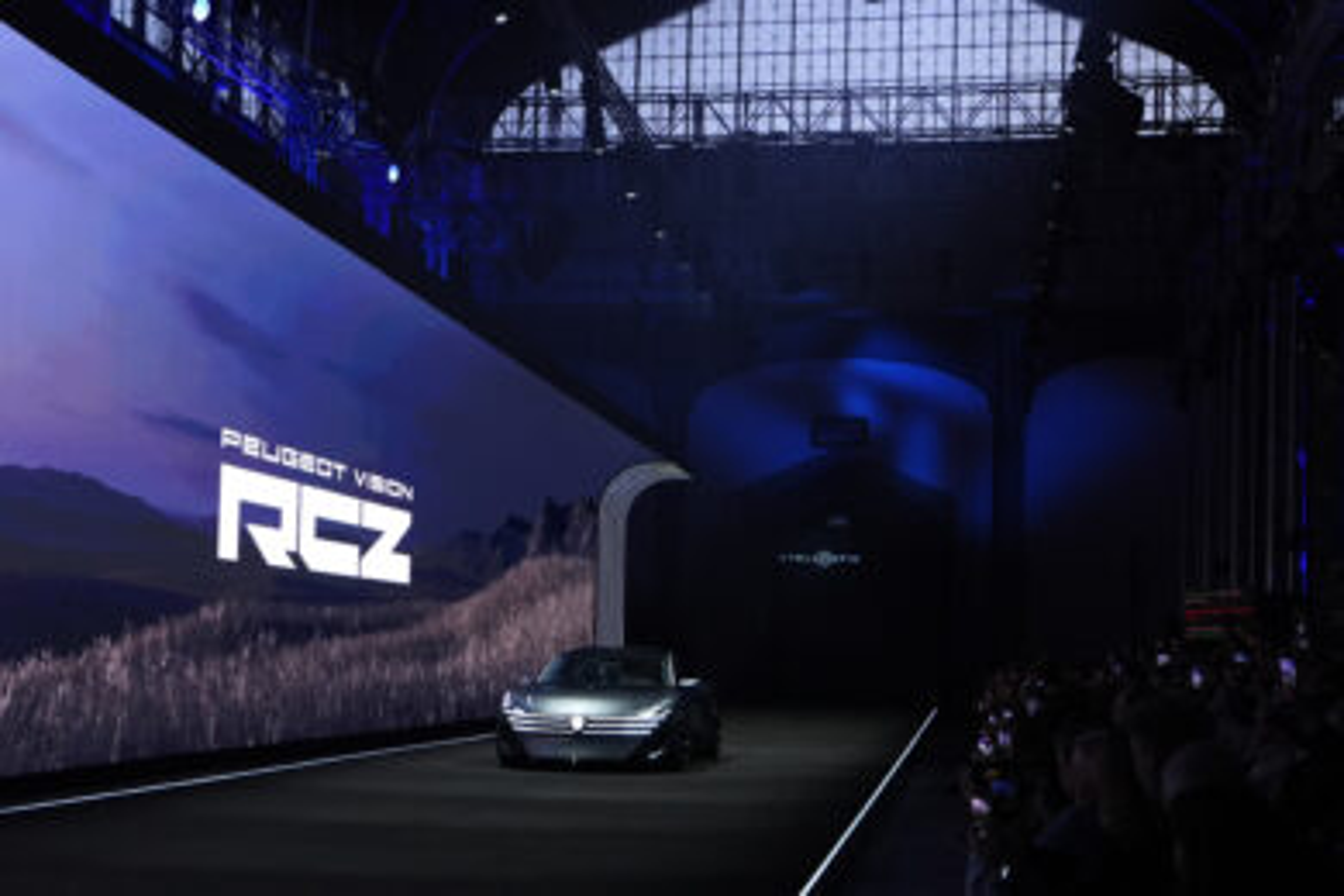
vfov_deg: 37.9
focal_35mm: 35
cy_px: 448
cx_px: 672
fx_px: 1307
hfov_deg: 54.4
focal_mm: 35
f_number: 2.8
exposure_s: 1/500
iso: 1600
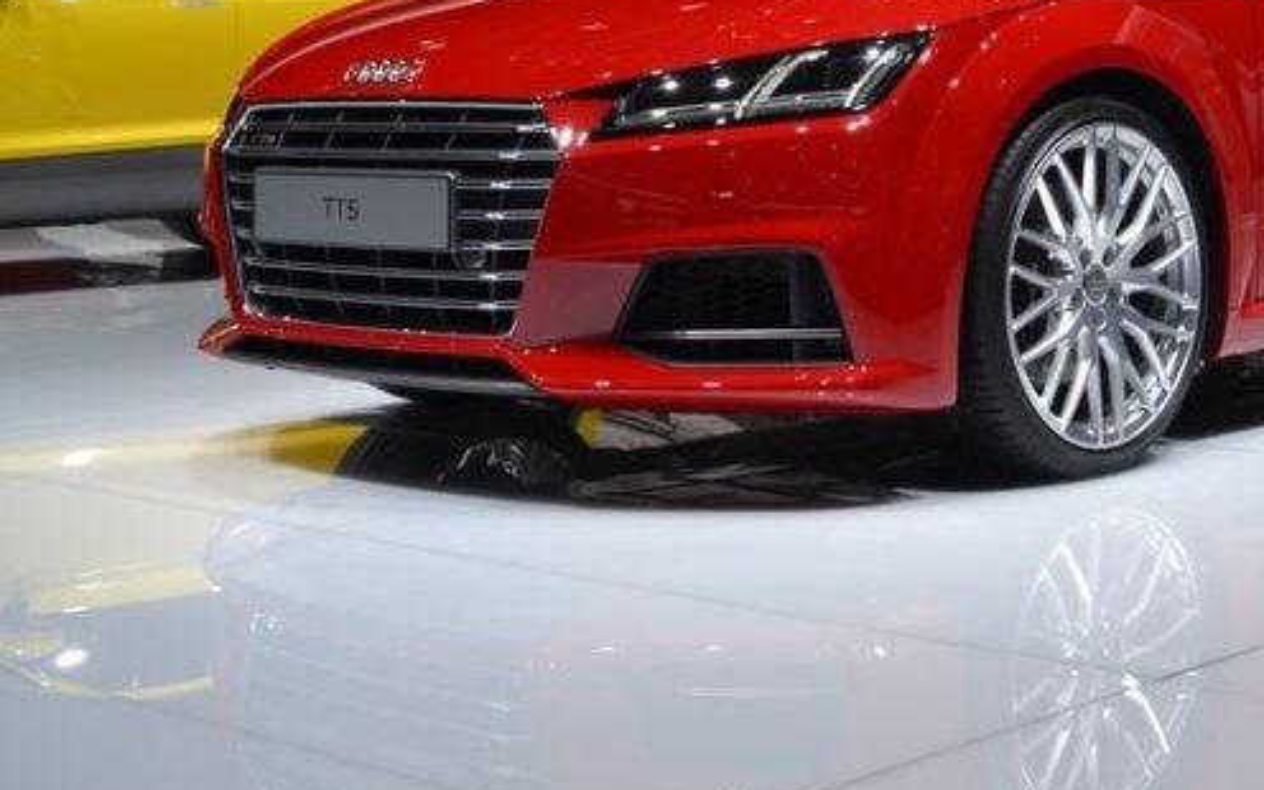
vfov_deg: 18.7
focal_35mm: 69
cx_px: 979
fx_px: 2377
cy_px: 198
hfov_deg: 29.2
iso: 280
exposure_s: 1/125
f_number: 5.6
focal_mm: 28
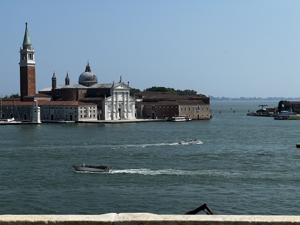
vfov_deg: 19.1
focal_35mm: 77
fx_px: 667
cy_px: 112
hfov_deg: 25.3
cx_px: 150
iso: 32
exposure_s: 1/1393
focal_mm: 9
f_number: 2.8
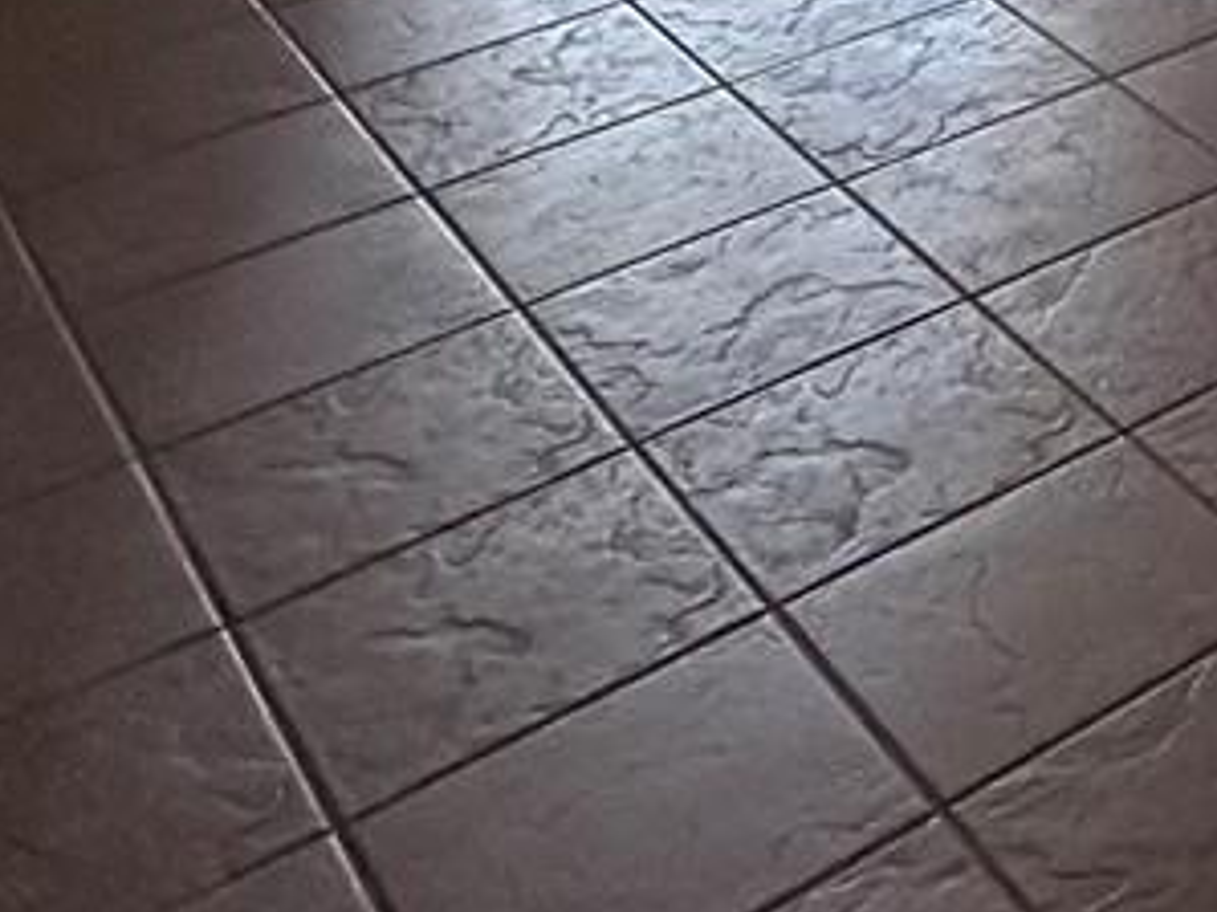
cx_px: 2003
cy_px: -1197
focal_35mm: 75
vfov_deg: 14.2
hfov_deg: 20.6
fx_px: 2636
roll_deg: -0.4
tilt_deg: -0.7
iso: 320
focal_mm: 2.22
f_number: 2.2
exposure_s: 1/120
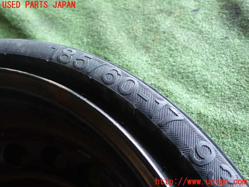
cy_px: 94
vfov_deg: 44.2
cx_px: 124
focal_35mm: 32
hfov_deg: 56.8
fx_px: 230
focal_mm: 5.79
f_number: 2.4
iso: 200
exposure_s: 1/50
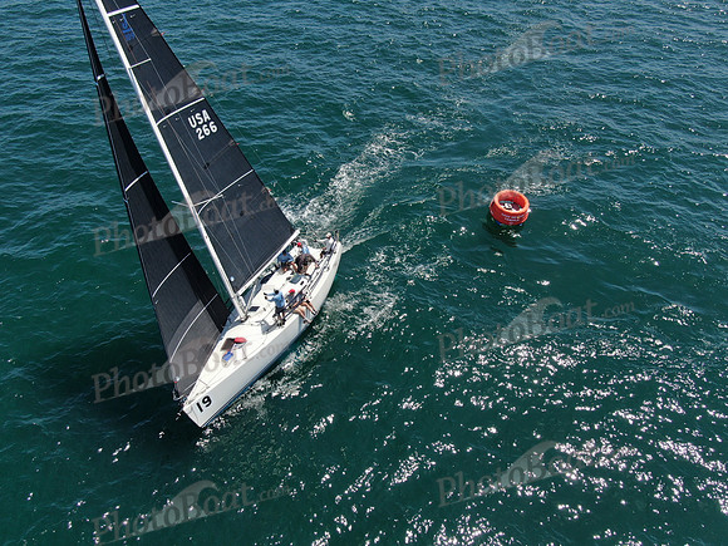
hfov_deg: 61.7
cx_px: 364
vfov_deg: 48.2
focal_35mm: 29
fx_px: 610
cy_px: 273
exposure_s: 1/1250
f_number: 3
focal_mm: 5
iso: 100
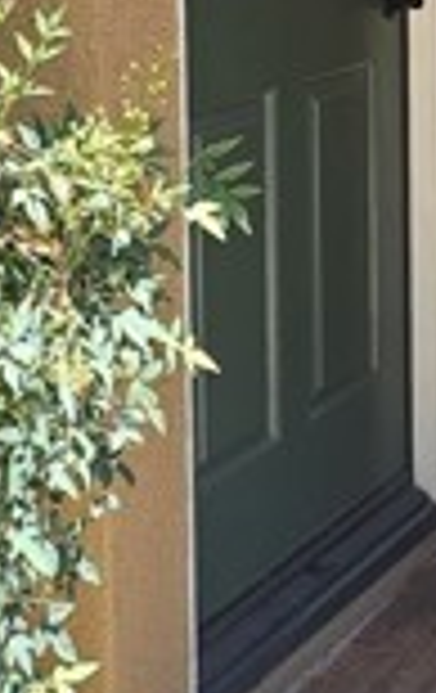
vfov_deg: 19.7
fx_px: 1910
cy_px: -50
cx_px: 580
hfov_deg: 12.6
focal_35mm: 101
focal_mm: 6.3
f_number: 1.7
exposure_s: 1/120
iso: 12
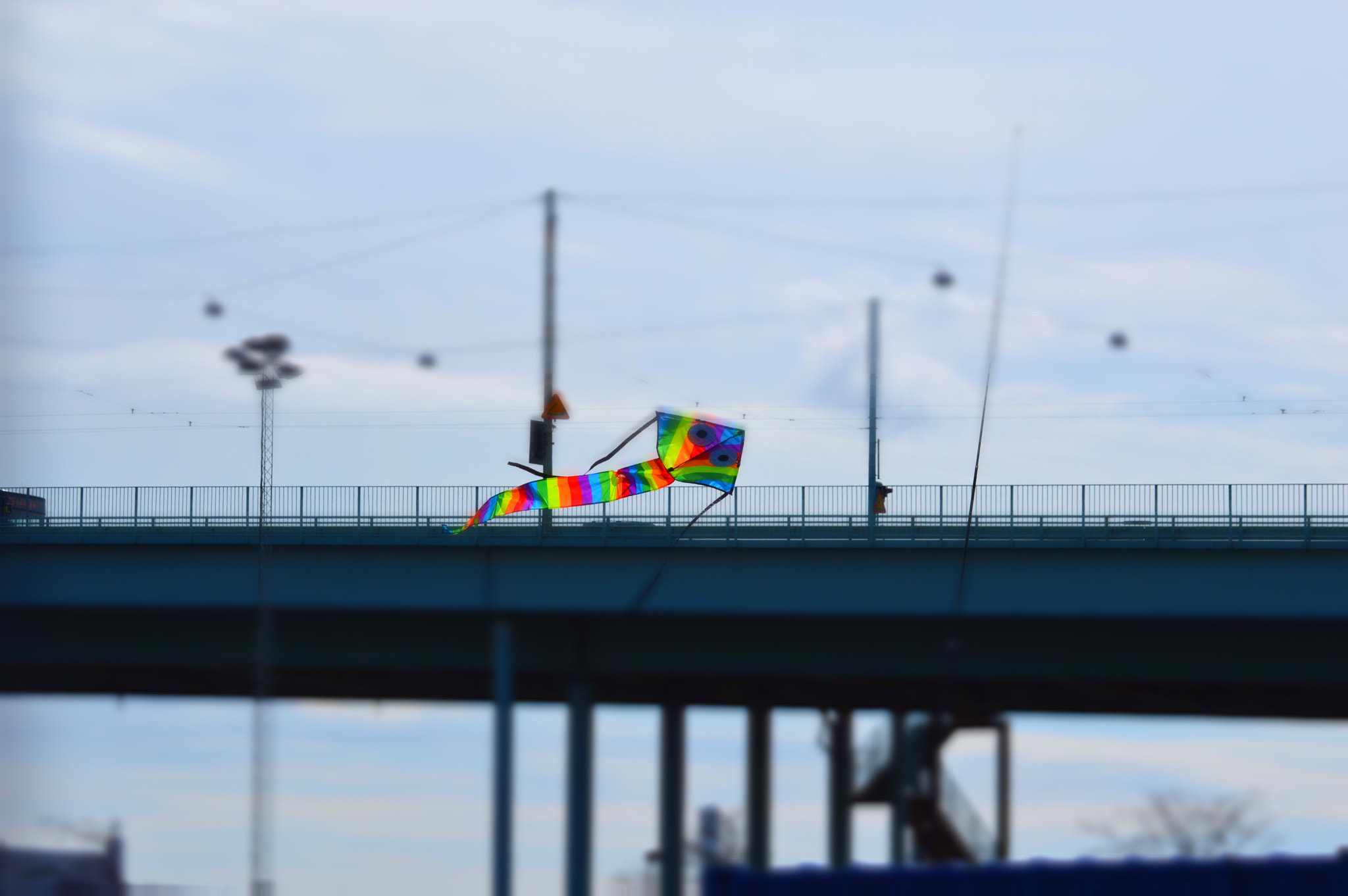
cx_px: 674
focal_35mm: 128
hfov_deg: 16.1
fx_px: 4770
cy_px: 448
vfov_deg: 10.7
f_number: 11
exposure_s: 1/2000
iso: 400
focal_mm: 85
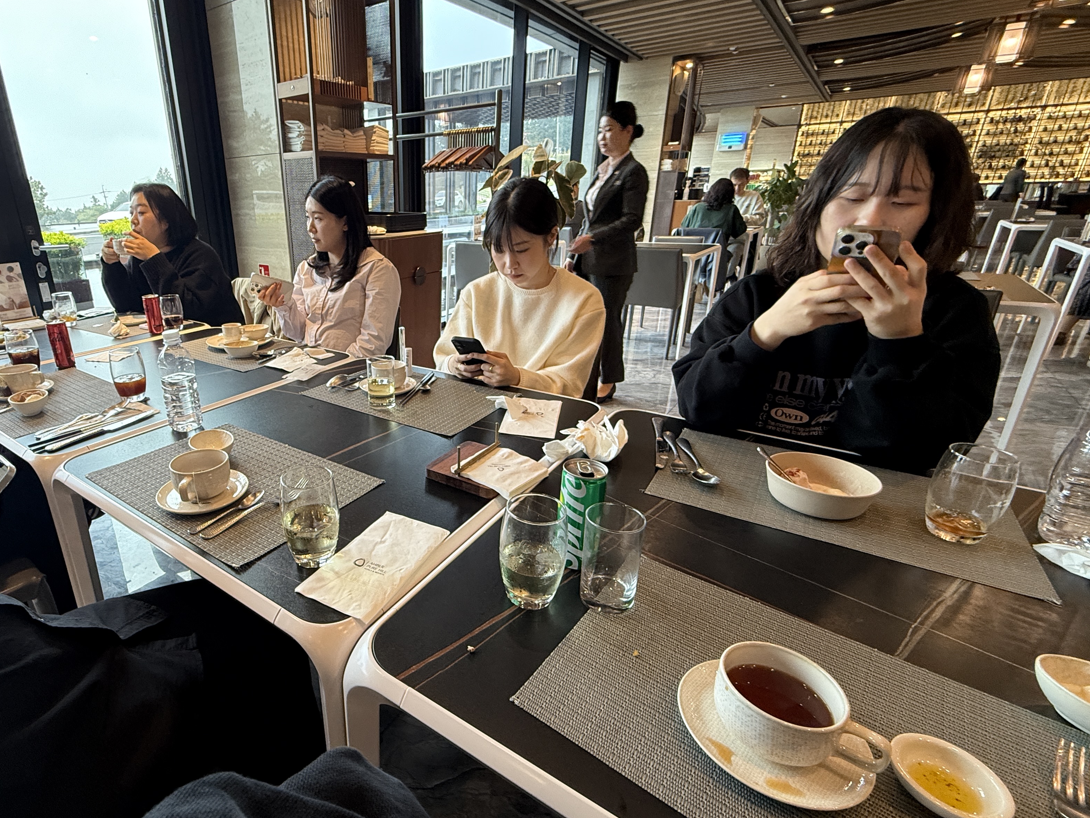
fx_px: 567
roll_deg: +1.3
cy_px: 410
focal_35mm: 18
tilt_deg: -21.3
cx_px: 403
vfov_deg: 71.6
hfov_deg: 85.9
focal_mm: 2.22
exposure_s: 1/60
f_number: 2.2
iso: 250
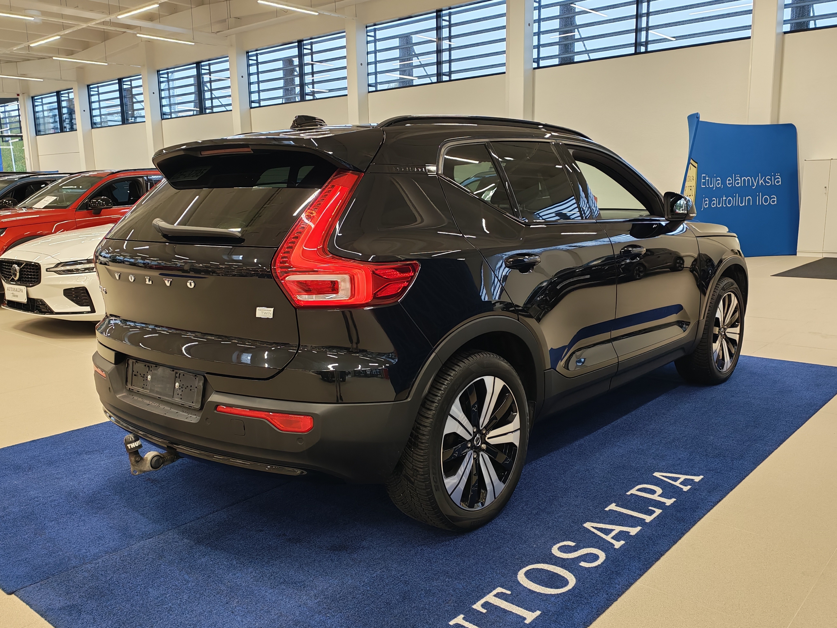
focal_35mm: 32
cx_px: 418
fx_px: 774
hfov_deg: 56.8
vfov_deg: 44.2
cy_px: 314
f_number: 1.9
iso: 200
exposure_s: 1/100
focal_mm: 6.12
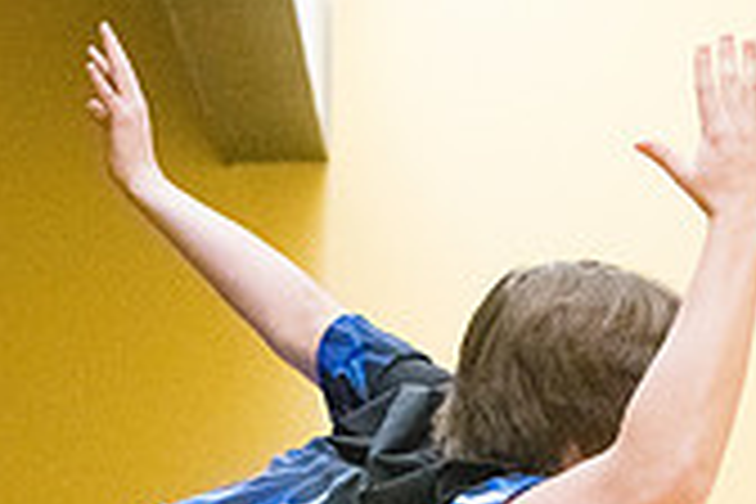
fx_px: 5082
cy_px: 817
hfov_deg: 8.5
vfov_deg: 5.6
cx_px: 360
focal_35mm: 242
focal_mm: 70
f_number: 4.5
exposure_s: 1/1000
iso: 10000
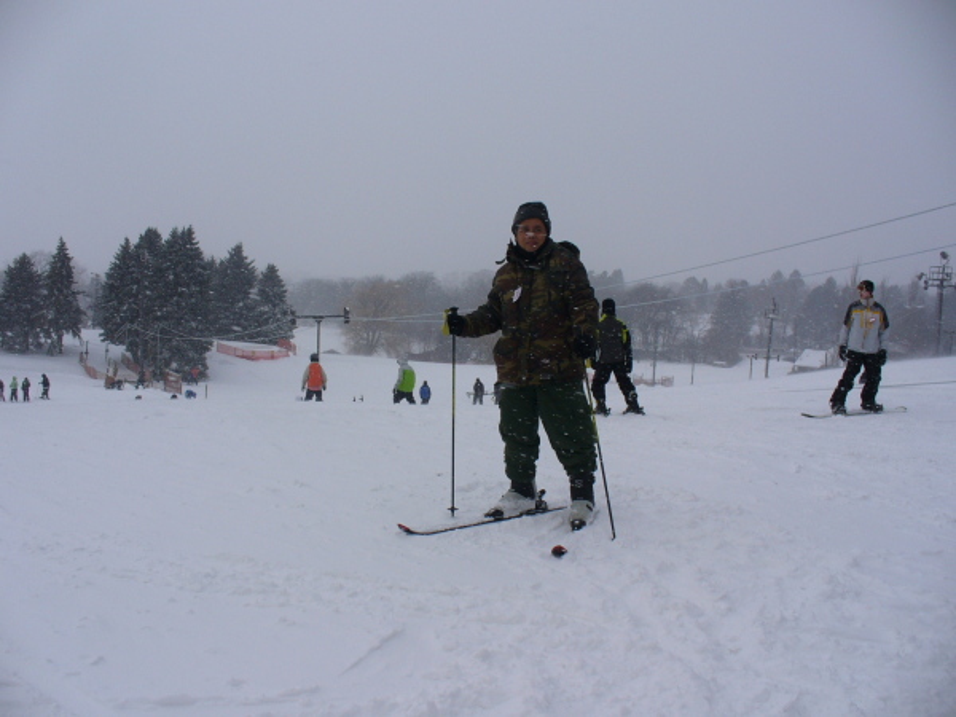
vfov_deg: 38.7
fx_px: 1022
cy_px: 358
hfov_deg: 50.1
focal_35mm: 37
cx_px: 478
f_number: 5.6
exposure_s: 1/640
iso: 80
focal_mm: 6.1
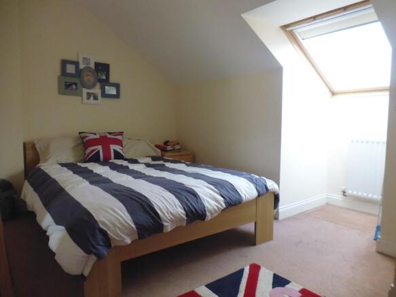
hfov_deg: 71.6
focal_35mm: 24
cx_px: 198
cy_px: 148
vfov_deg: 56.8
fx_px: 274
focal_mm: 4.3
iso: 400
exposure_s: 1/50
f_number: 2.8
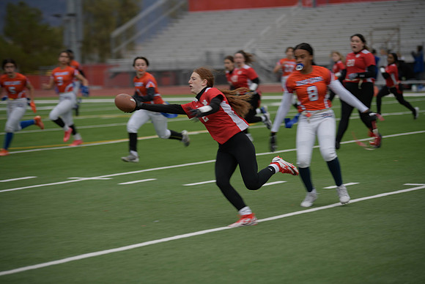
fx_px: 1653
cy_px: 142
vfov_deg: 9.8
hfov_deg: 14.7
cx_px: 212
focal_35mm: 140
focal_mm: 140
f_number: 2.8
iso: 90
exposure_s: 1/200
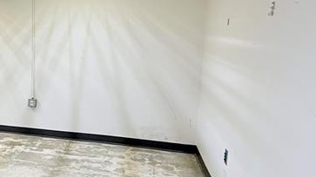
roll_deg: -0.5
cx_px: -27
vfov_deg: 27.7
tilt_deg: -8.3
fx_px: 360
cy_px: 80
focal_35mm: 43
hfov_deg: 39.3
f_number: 2.2
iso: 125
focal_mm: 2.22
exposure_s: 1/120
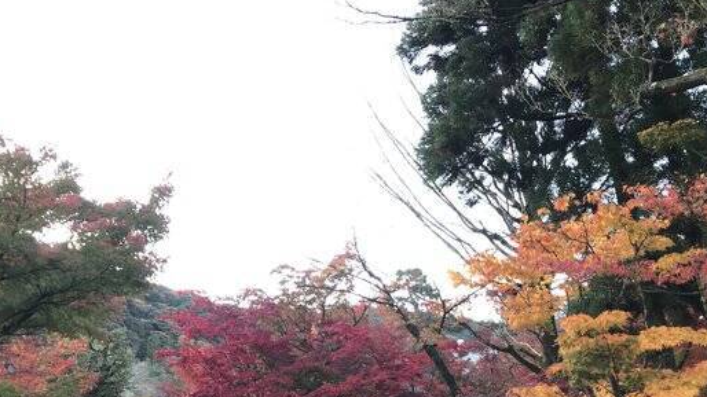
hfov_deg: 52.7
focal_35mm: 38
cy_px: 250
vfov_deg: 31.0
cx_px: 323
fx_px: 712
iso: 25
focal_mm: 3.99
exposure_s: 1/93
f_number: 1.8
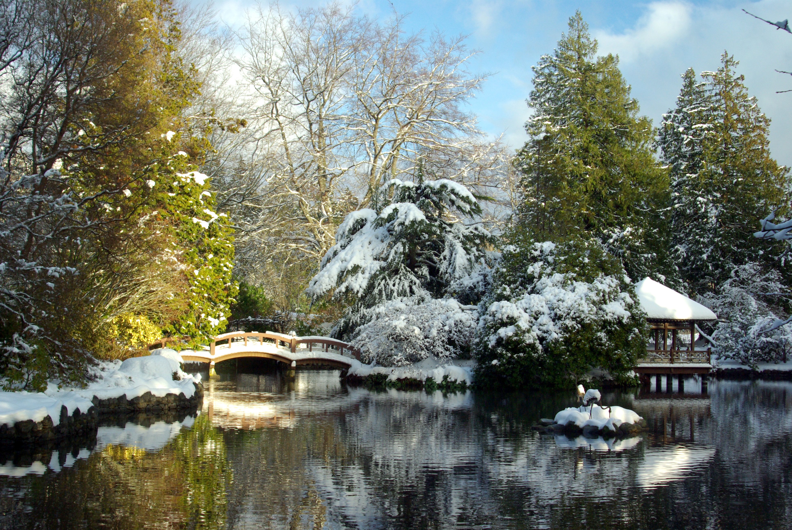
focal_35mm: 44
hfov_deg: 44.9
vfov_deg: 30.9
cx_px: 396
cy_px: 265
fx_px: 958
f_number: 6.7
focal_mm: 29
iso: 400
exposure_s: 1/180
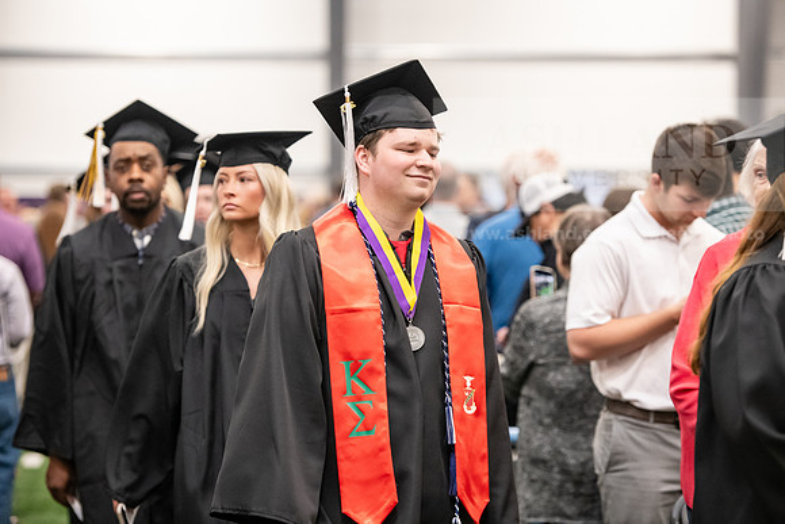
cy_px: 262
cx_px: 392
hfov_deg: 16.8
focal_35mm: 122
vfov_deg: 11.2
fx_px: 2661
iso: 3200
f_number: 3.2
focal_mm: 122
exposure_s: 1/200
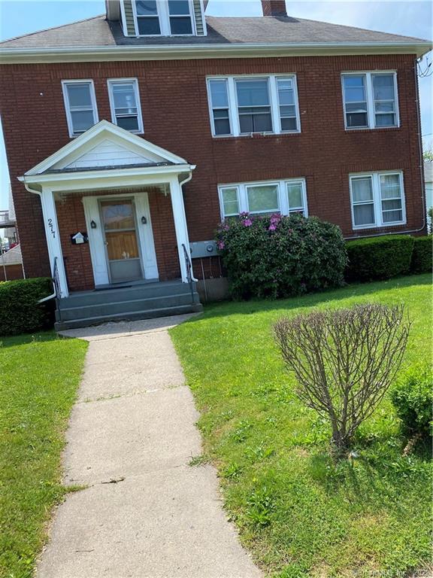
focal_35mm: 26
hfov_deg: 53.1
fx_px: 434
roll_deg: +4.2
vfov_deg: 67.3
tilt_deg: -3.3
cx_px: 216
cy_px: 289
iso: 32
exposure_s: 1/1346
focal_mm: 4.25
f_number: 1.8
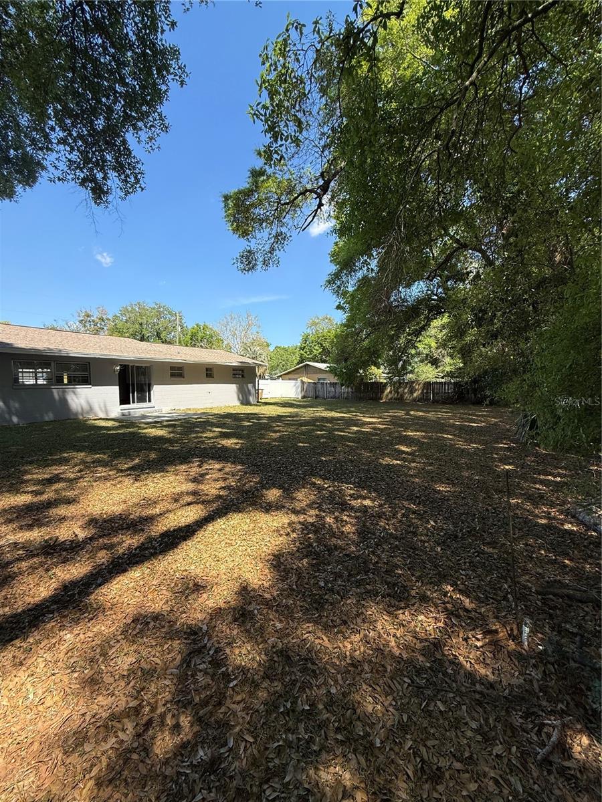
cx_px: 301
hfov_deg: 85.7
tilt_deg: -2.1
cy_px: 401
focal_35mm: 14
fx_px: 325
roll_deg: +0.3
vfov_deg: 102.1
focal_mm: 2.22
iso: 50
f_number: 2.2
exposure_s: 1/1017
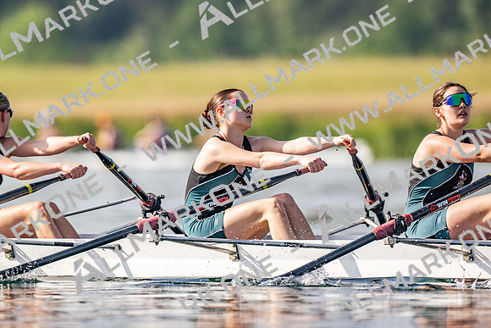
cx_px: 246
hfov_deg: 3.4
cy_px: 164
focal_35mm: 600
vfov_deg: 2.3
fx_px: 8185
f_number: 5.6
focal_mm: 600
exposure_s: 1/2500
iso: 280
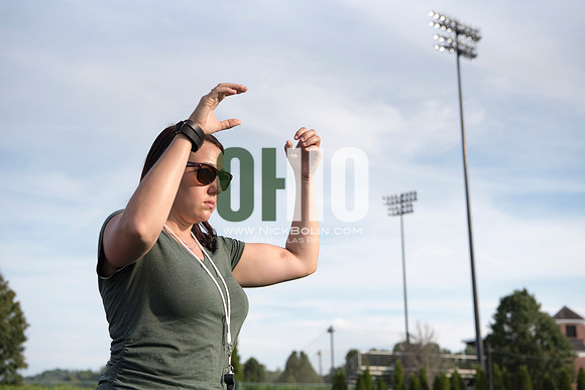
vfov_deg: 24.2
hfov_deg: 35.6
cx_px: 292
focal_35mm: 56
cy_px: 195
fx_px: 910
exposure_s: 1/4000
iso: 800
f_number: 5.6
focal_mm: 56
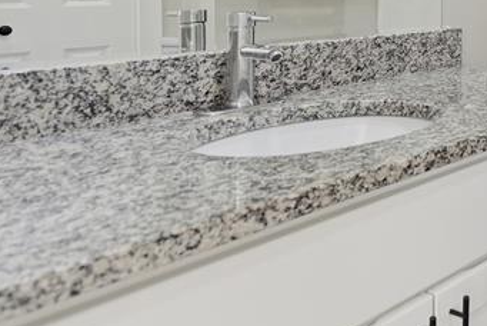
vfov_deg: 26.2
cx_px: 610
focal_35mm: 48
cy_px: -23
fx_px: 650
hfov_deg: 32.5
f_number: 4
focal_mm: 16
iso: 100
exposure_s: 1/160
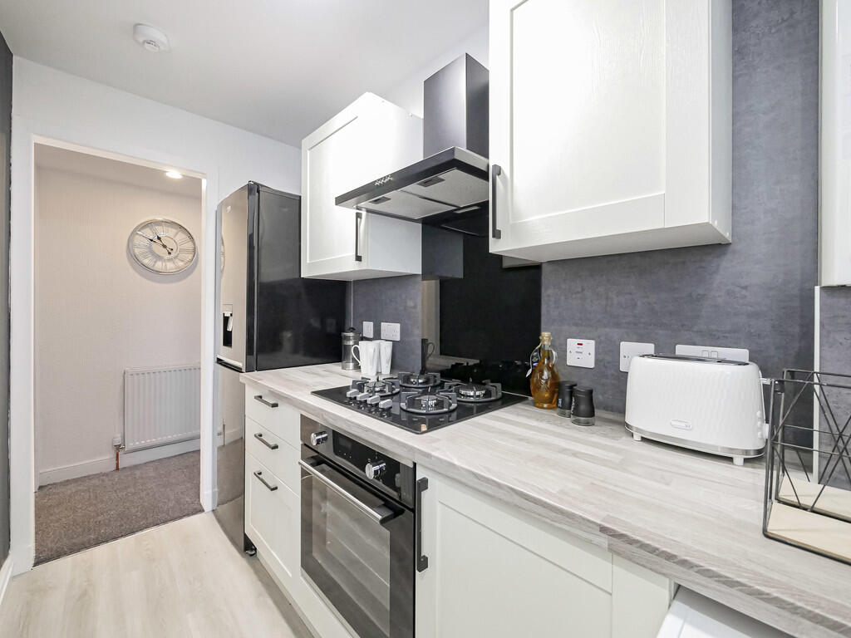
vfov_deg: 85.7
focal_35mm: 14
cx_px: 426
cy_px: 319
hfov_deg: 102.1
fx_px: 344
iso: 3200
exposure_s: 1/60
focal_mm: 7
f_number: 4
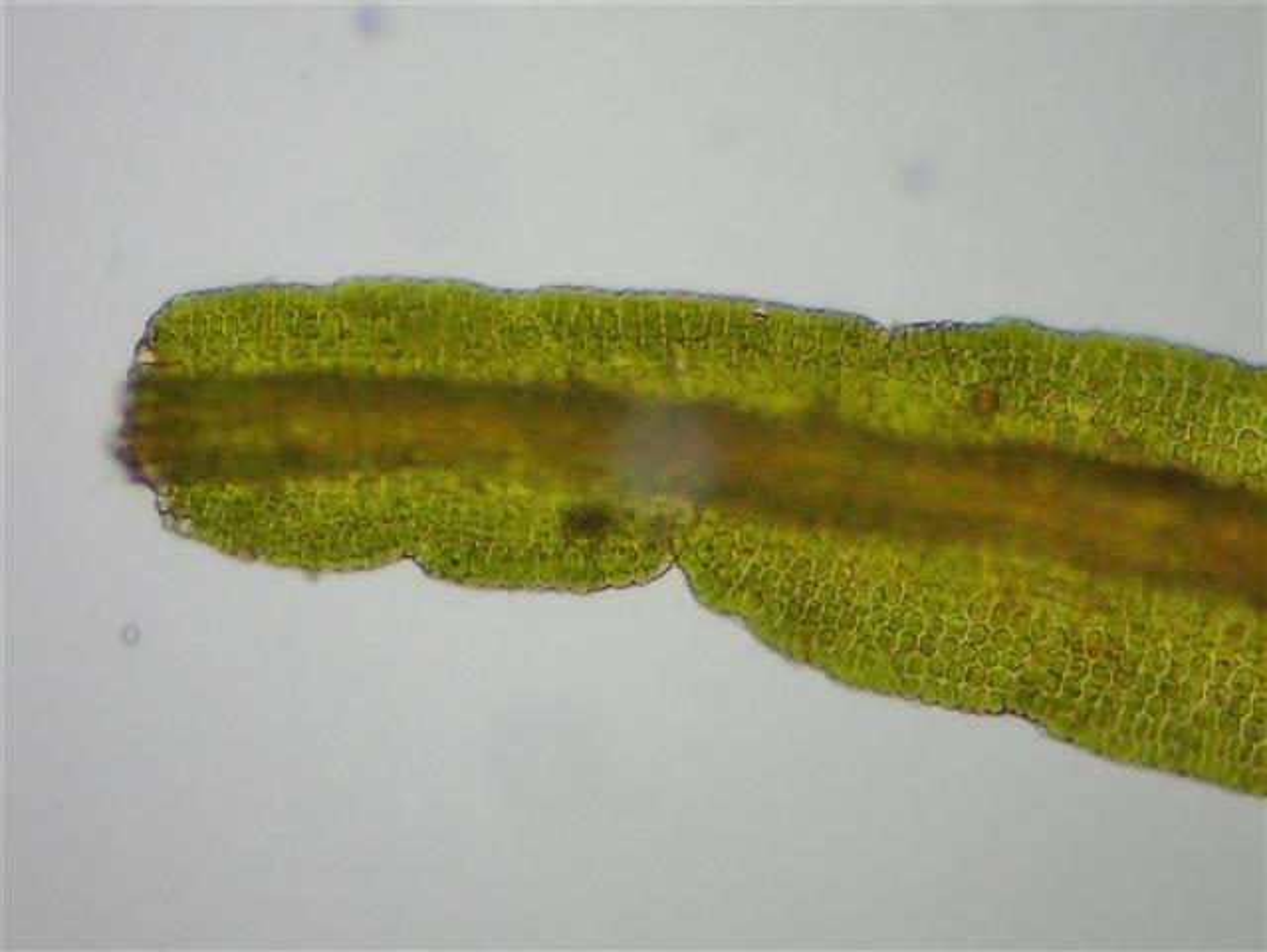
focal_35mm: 85
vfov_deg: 17.4
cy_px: 476
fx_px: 3113
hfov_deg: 23.0
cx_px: 634
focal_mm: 15.41
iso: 400
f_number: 4.5
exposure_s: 1/80
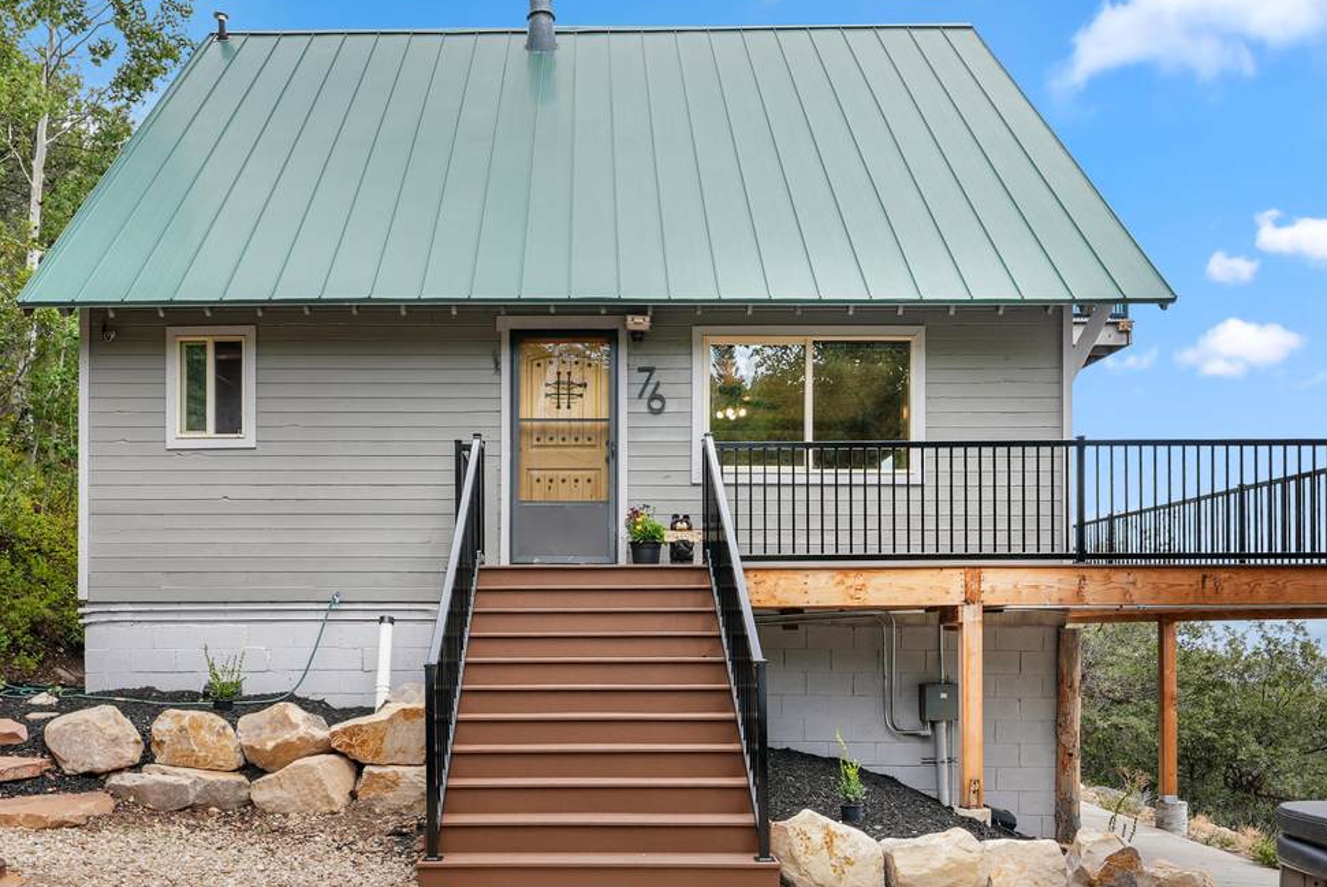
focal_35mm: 29
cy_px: 521
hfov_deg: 63.5
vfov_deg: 44.9
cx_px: 612
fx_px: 1070
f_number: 9
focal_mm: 22
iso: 250
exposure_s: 1/200
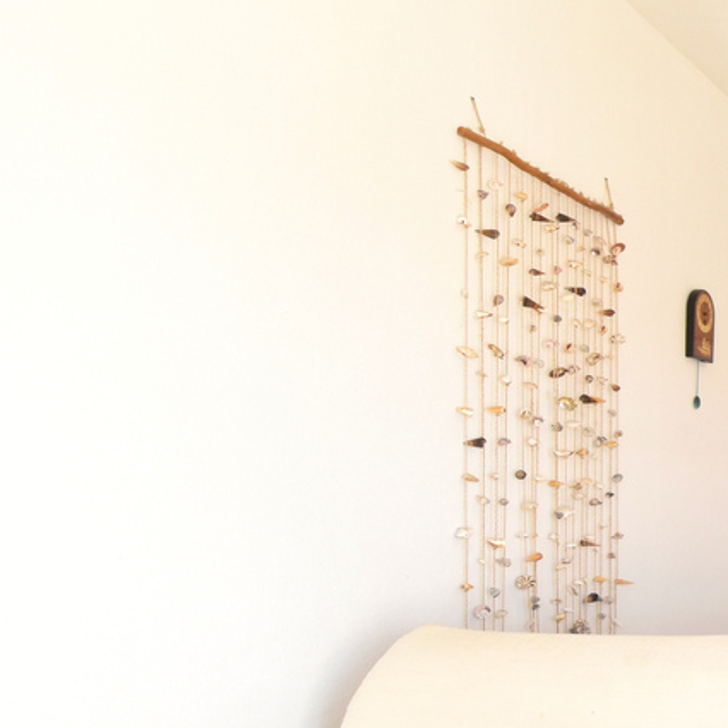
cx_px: 1235
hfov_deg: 23.7
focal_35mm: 45
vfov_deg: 36.8
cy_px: 536
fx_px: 1071
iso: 400
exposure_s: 1/13
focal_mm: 10
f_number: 11
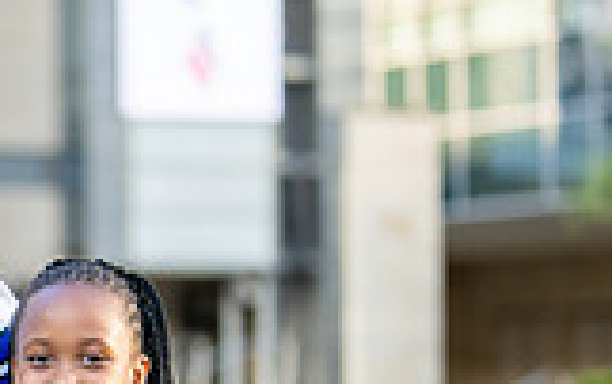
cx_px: -215
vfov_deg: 6.6
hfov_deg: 10.2
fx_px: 3339
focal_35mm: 200
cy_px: 359
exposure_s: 1/1250
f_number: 1.2
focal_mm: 50
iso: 100
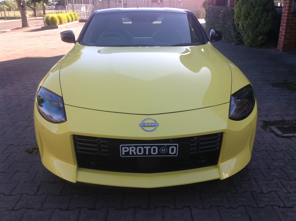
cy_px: 110
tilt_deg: -21.4
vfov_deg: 40.6
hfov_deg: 52.7
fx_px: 299
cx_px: 148
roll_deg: +1.1
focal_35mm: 35
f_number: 2.4
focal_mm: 4.28
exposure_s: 1/347
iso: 50
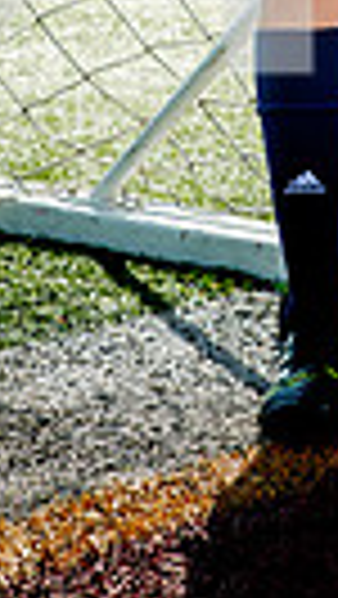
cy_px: -378
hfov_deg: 6.1
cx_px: 388
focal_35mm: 199
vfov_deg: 10.4
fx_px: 3165
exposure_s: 1/320
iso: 125
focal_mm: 56
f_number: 5.6
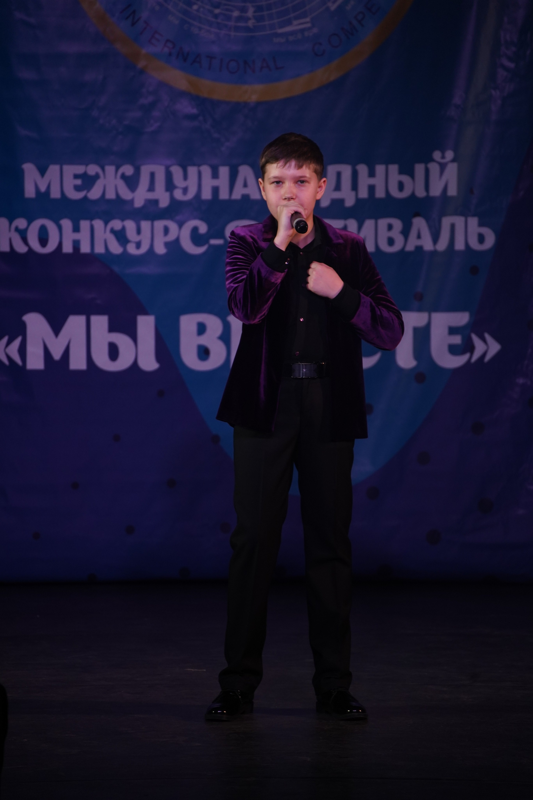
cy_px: 400
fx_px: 5063
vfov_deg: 9.0
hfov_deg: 6.0
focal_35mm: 228
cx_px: 266
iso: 1600
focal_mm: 228
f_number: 5.6
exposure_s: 1/250
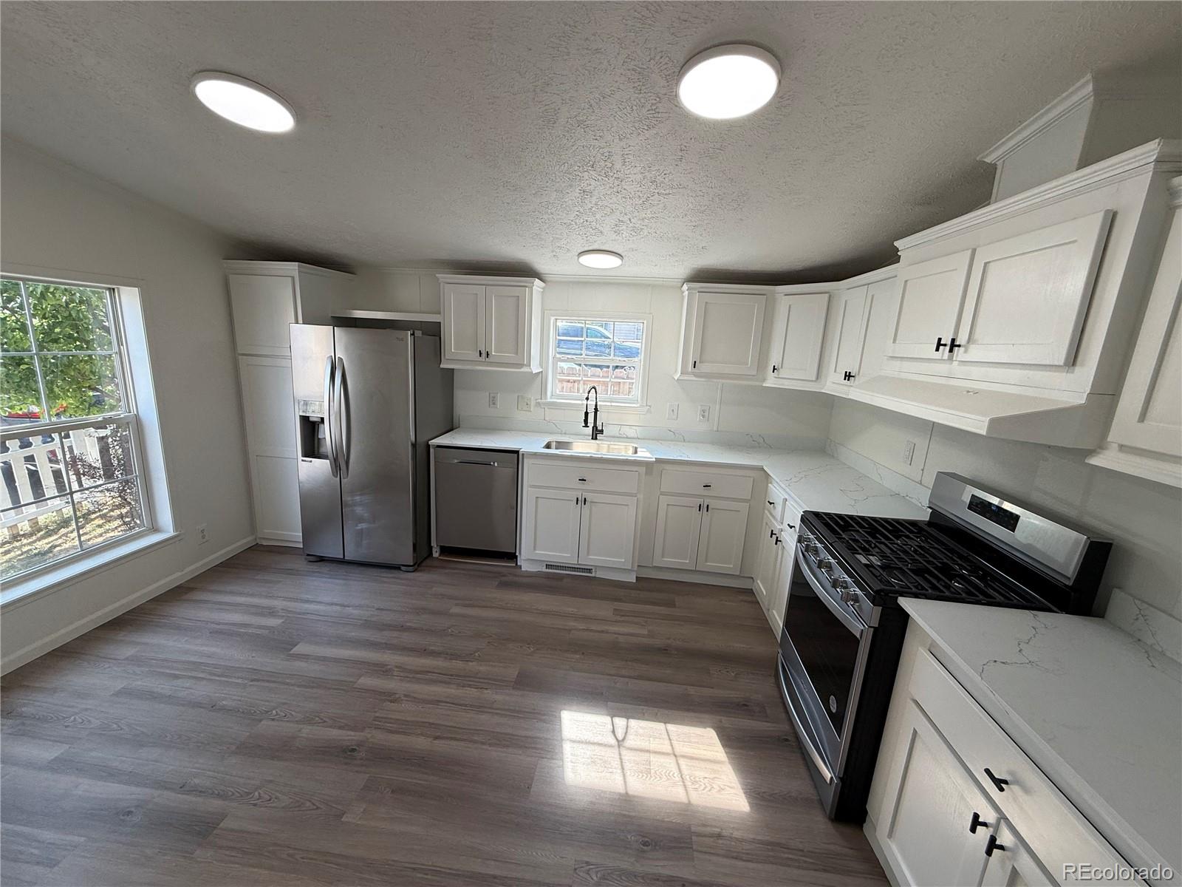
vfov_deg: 85.7
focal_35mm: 14
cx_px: 591
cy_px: 444
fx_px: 478
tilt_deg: -11.9
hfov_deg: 102.1
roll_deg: -3.2
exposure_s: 1/155
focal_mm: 2.22
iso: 64
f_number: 2.2
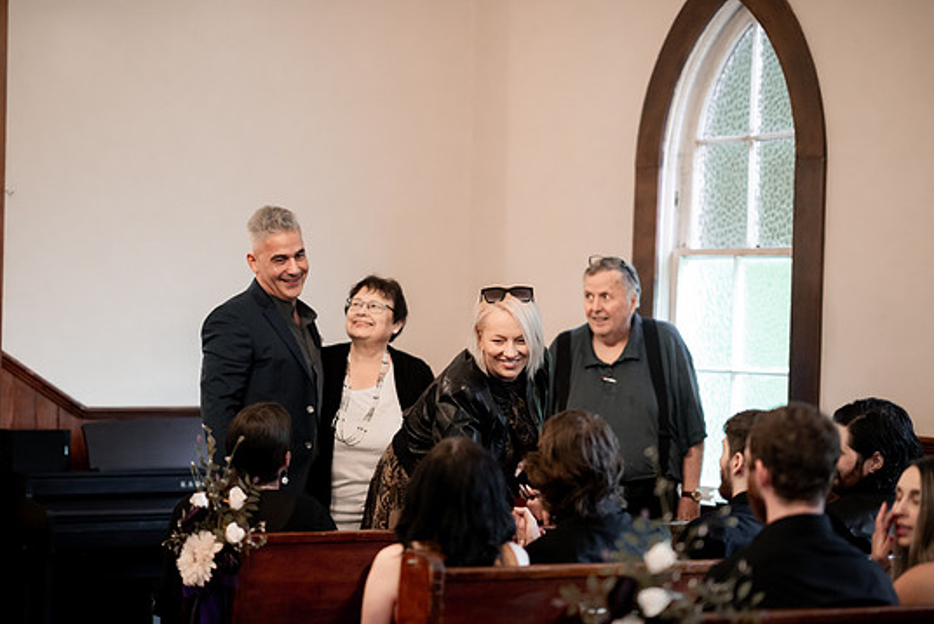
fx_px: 2388
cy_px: 336
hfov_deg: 22.1
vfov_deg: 14.9
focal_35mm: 92
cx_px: 443
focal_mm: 85
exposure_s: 1/320
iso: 2000
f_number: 1.4
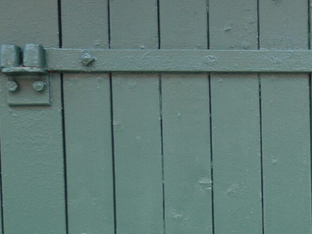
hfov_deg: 12.0
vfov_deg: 9.5
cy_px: 424
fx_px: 1344
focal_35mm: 149
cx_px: 599
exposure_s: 1/60
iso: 200
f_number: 4
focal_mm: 17
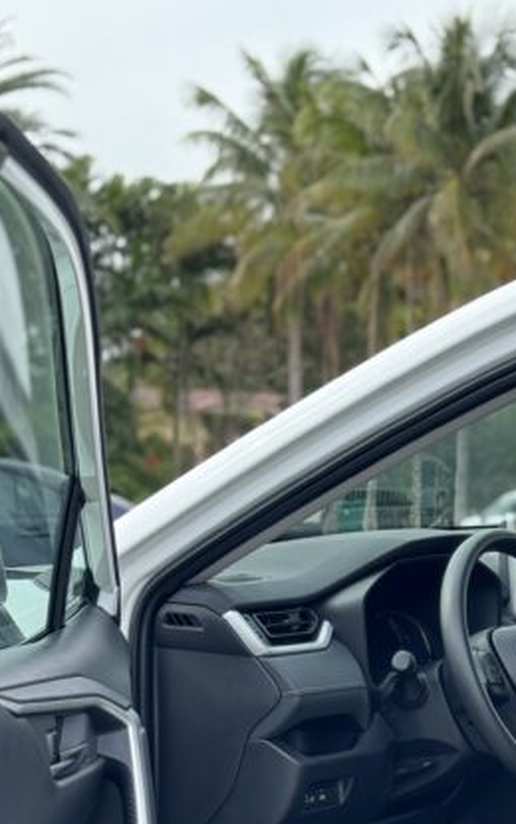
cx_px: 550
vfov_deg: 20.7
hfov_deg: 13.1
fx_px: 2201
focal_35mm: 98
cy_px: 751
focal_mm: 6.86
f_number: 1.78
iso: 64
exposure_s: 1/425
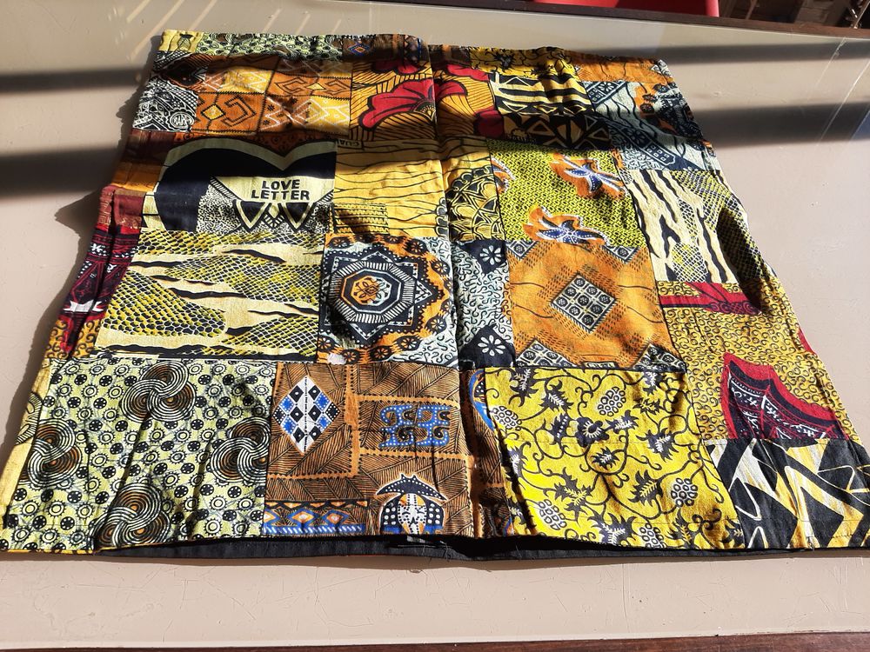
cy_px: 326
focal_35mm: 26
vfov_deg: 53.1
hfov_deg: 67.3
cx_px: 435
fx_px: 653
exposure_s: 1/1934
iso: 40
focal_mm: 3.93
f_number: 1.7
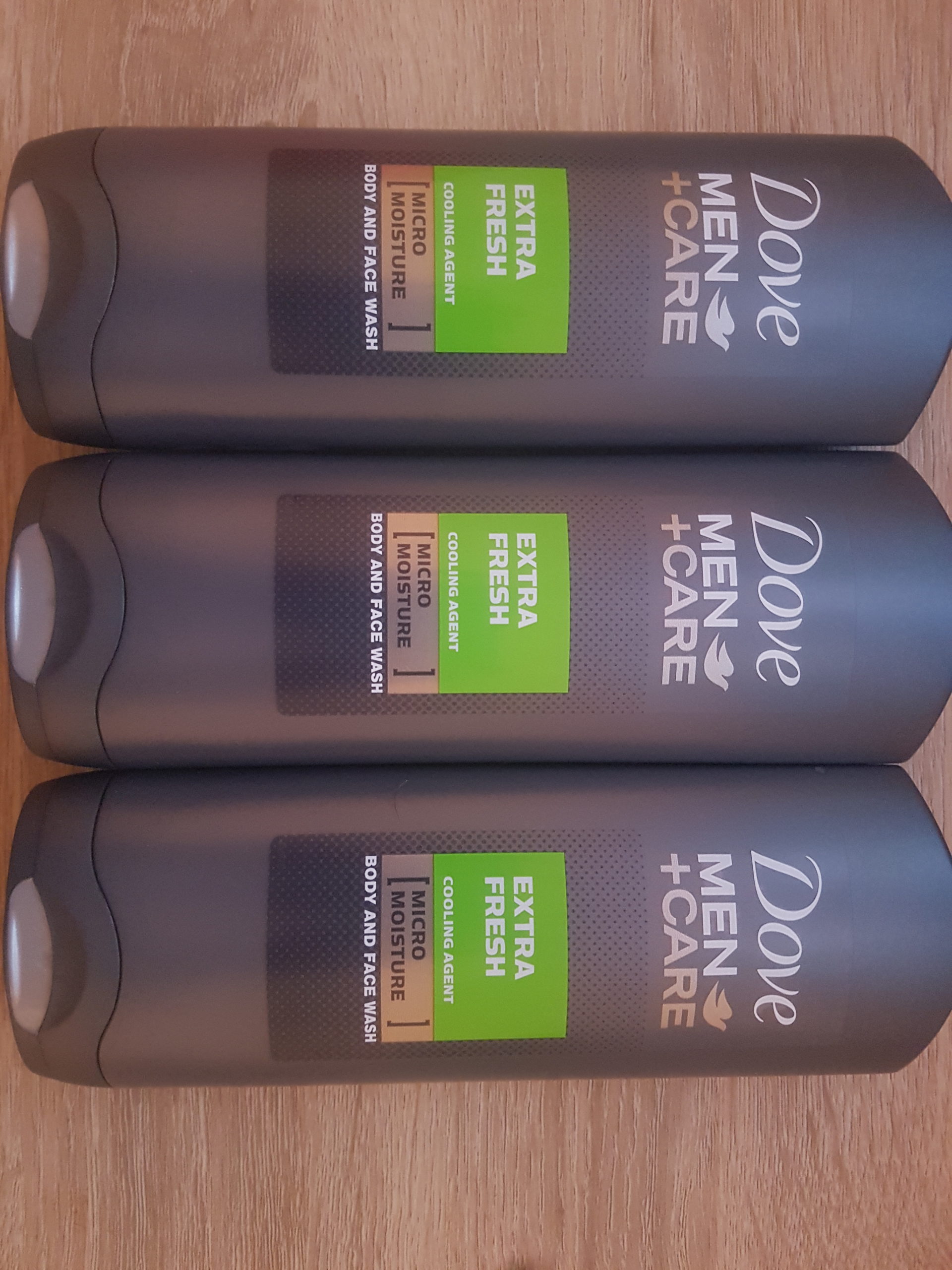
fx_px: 953
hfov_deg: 53.1
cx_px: 476
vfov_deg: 67.3
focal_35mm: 26
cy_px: 635
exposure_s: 1/10
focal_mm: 4.2
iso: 400
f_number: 1.7
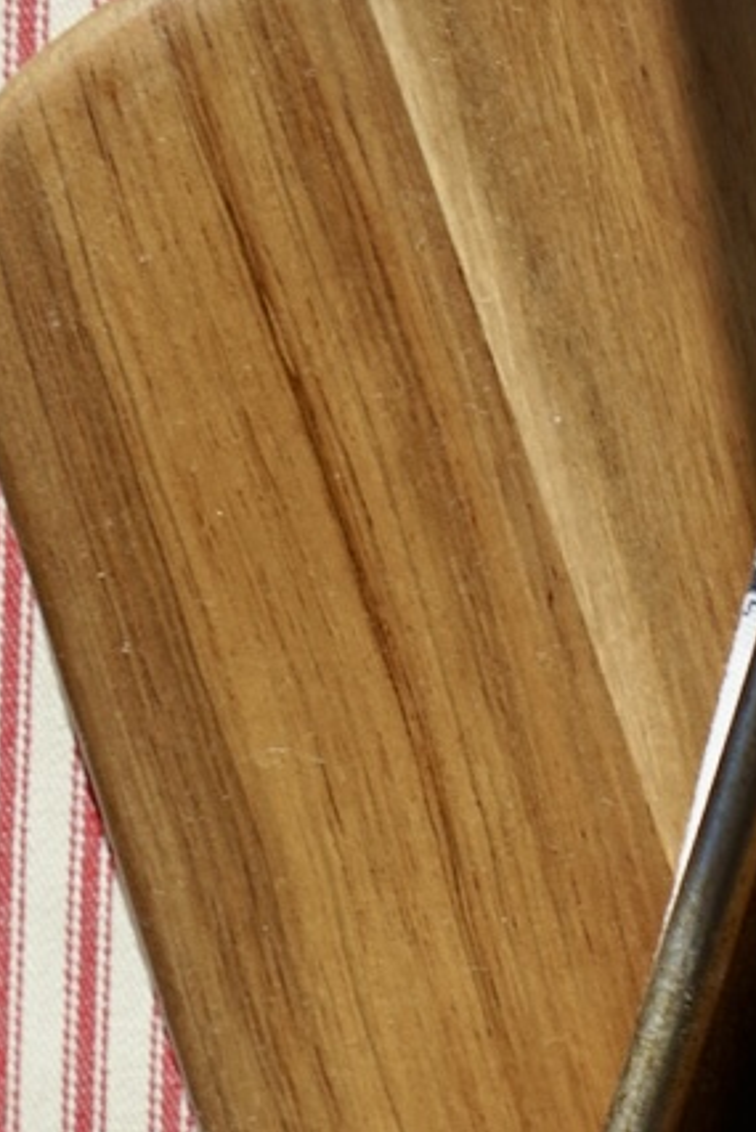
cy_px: 1105
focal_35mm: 196
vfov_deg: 10.4
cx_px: 1199
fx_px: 6169
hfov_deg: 6.9
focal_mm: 35
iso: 100
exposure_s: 1/100
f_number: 7.1
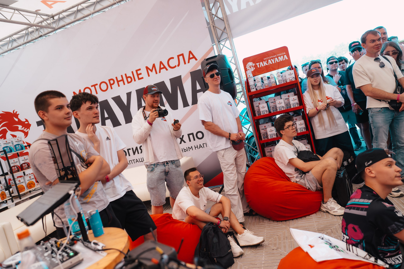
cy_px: 134
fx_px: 269
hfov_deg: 73.8
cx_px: 202
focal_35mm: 24
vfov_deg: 53.1
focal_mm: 24
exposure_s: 1/4000
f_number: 2.5
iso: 2000
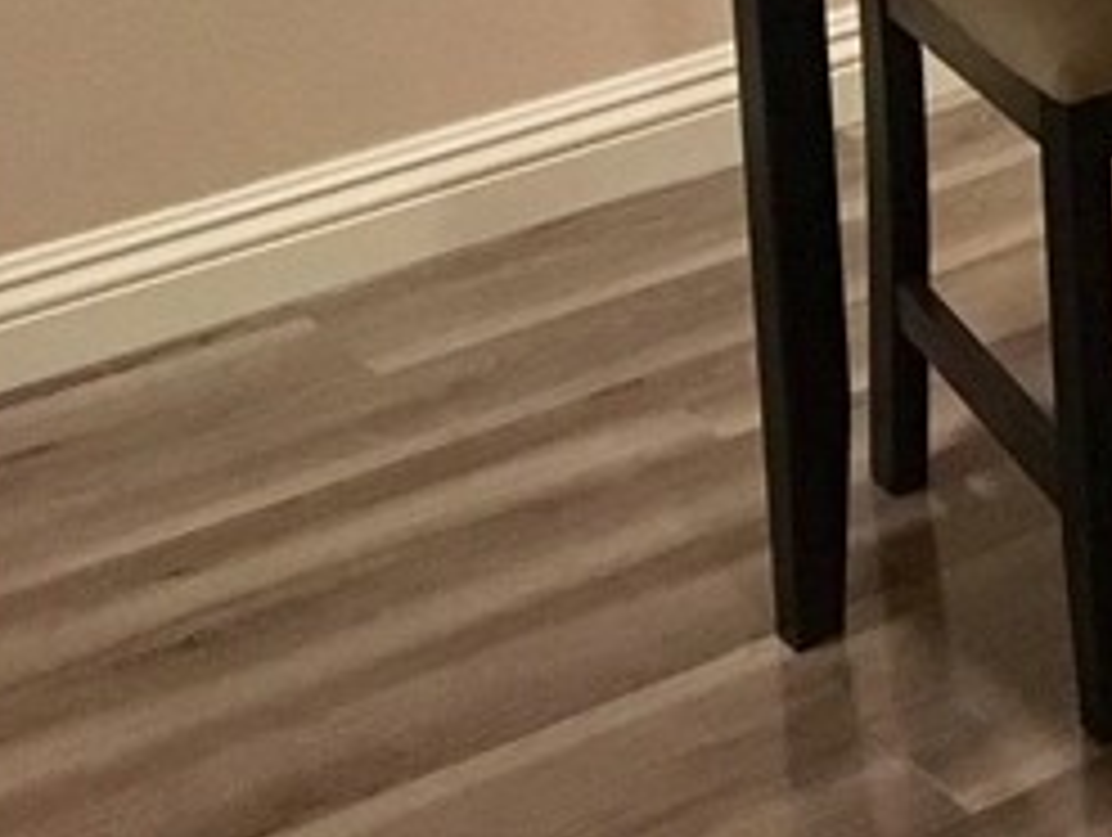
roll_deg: +0.5
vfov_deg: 11.3
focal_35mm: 120
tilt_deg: -10.0
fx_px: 3860
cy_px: -810
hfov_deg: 13.8
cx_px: 2247
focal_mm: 4.15
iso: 200
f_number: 2.2
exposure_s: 1/30
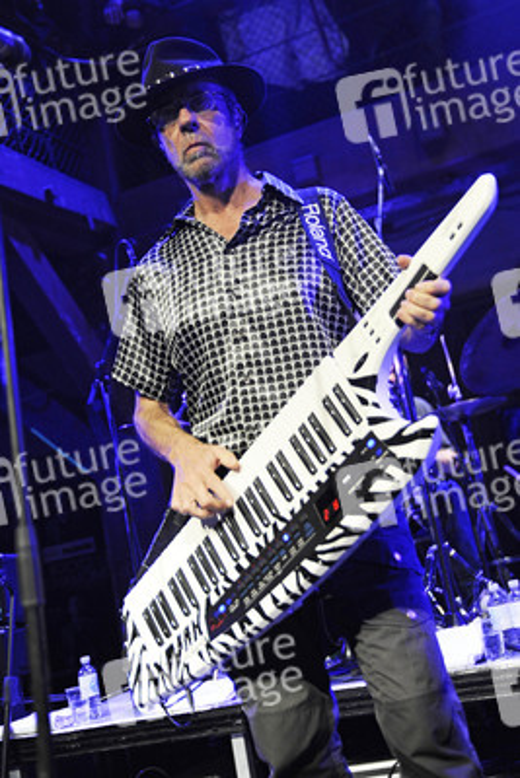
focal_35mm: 44
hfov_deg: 30.5
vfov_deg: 44.5
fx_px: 952
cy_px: 389
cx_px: 260
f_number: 2.8
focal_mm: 44
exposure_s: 1/125
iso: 1600
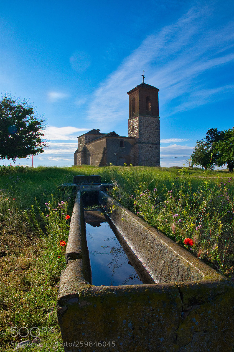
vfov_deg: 65.5
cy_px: 180
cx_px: 118
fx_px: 273
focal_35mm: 28
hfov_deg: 46.4
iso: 200
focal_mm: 18
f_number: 11
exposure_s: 1/350
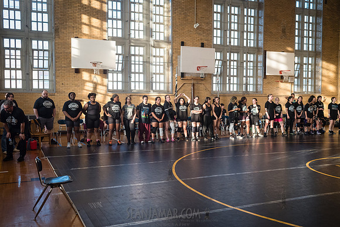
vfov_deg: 36.3
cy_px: 114
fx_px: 346
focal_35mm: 37
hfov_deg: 52.4
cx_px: 174
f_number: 4
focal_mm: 35
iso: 2000
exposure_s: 1/400
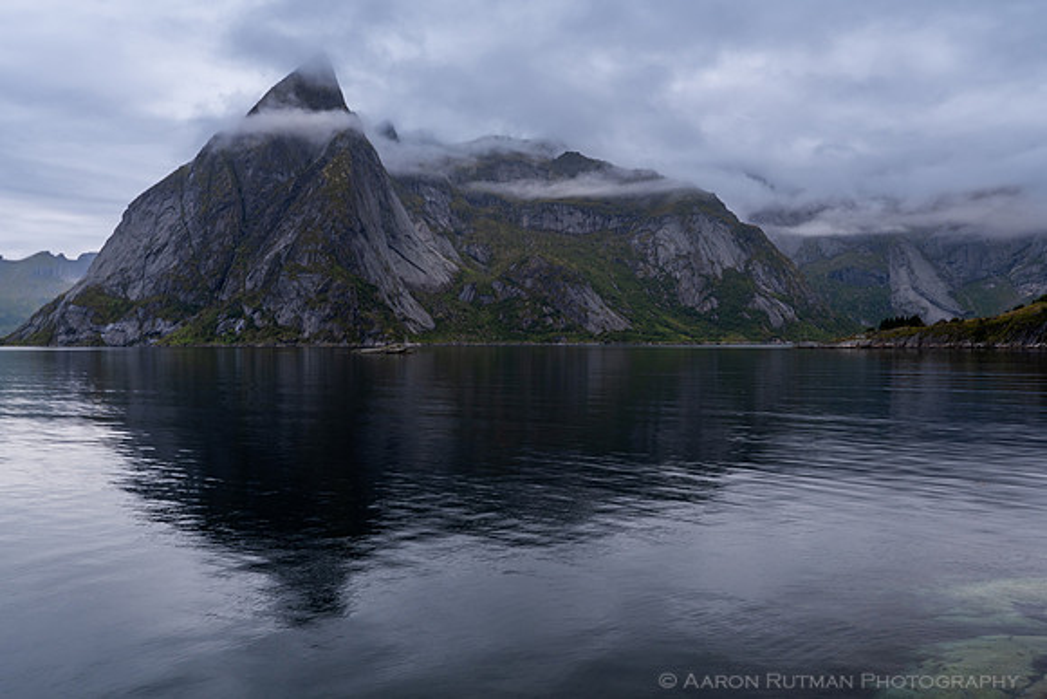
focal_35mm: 36
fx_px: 1045
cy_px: 350
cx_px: 524
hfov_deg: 53.2
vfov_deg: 37.0
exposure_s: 1/3
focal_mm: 35
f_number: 8
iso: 200
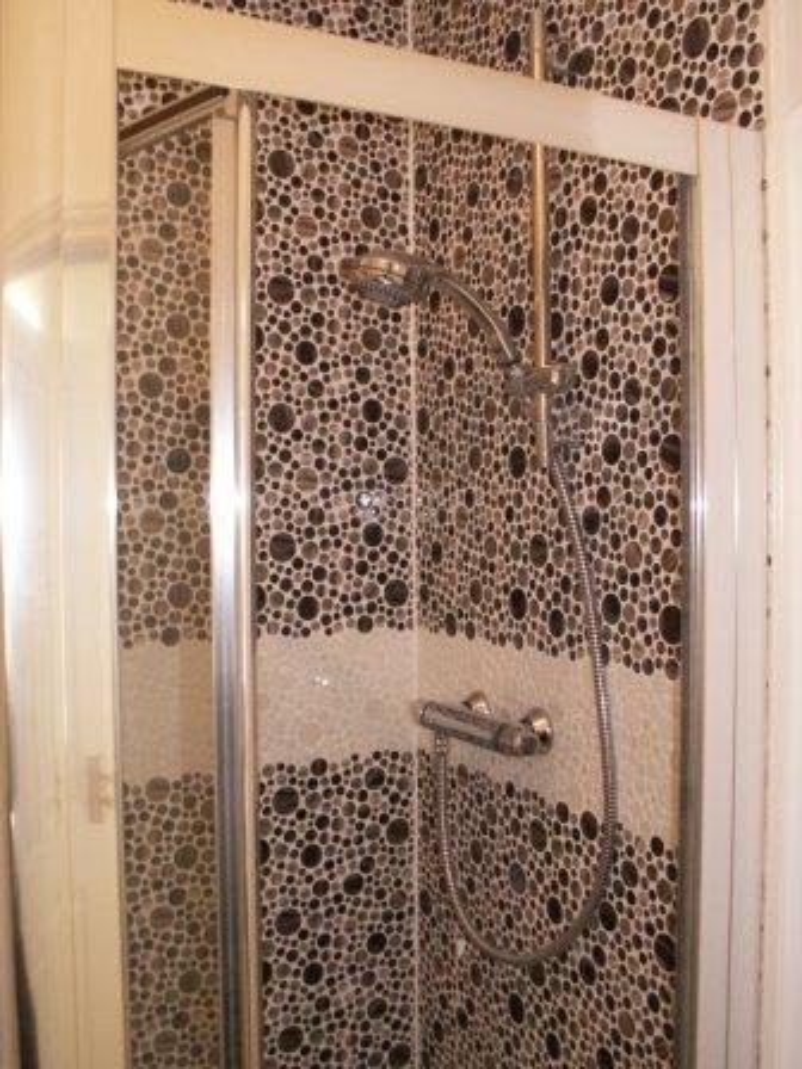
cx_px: 401
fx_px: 1081
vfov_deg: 52.6
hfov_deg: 40.7
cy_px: 534
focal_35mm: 35
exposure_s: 1/40
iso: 160
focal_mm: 5.86
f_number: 2.8
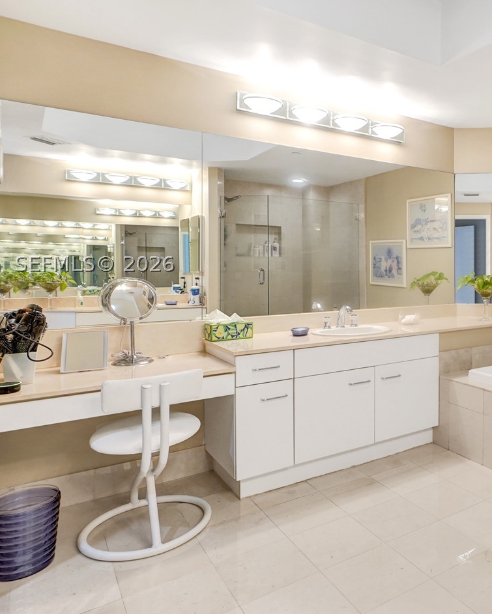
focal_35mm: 27
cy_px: 263
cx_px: 430
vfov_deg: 63.8
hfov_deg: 48.4
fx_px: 491
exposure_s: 1/100
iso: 1000
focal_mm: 16
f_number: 4
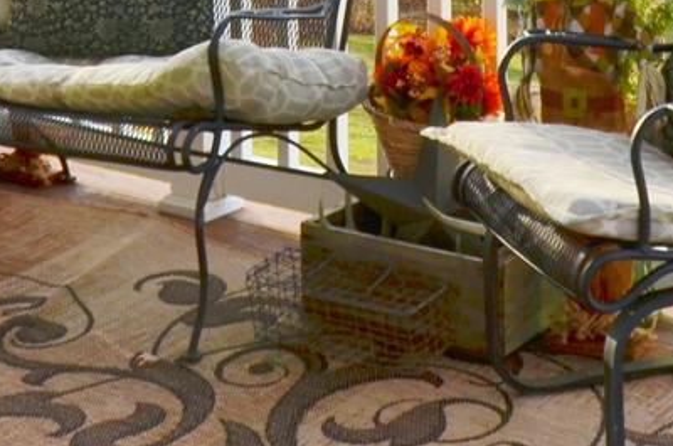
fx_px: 1647
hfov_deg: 23.1
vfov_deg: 13.8
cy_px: -348
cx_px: 281
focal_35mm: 88
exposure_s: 1/250
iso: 110
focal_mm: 11.5
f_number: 8
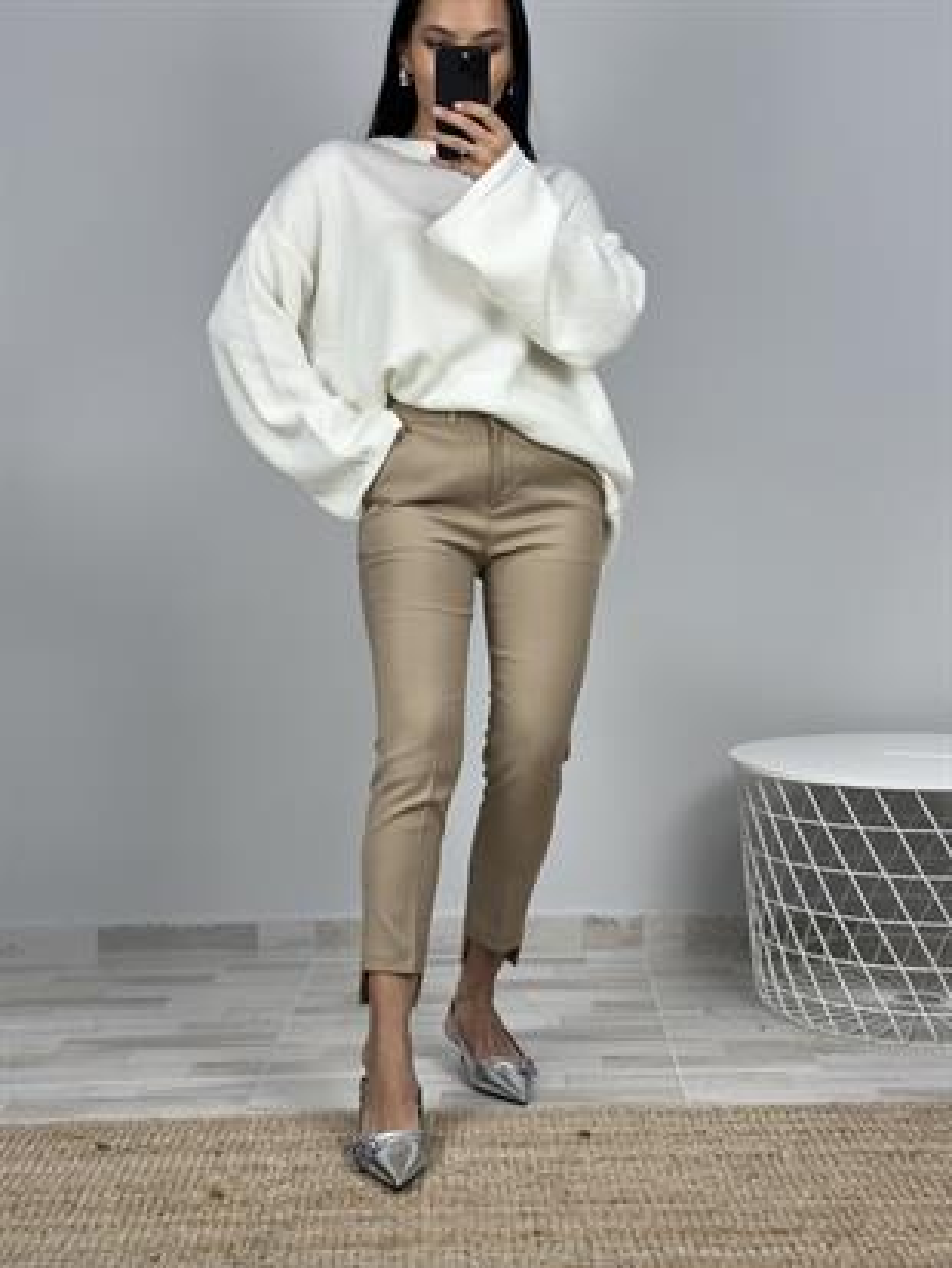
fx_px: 1759
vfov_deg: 39.6
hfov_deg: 30.3
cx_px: 476
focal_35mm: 48
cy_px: 634
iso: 80
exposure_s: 1/100
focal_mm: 6.86
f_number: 1.78
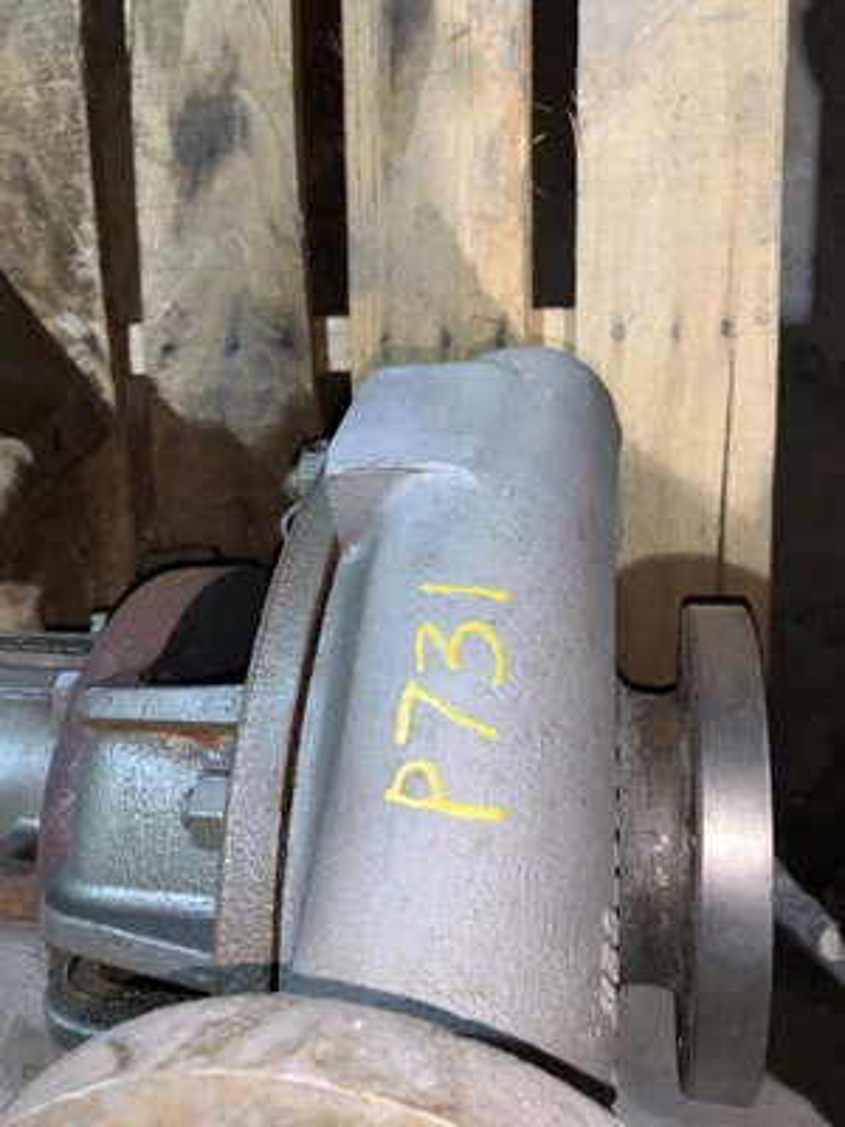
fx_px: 846
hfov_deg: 53.1
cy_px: 564
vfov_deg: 67.3
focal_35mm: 26
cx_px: 422
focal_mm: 4.25
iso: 32
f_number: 1.8
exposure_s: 1/15
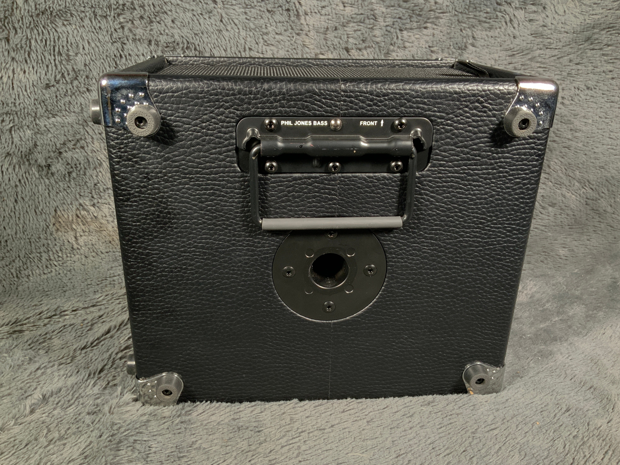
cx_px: 310
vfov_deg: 48.2
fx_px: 519
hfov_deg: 61.7
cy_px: 232
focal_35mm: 29
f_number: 1.8
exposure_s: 1/62
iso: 64
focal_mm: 3
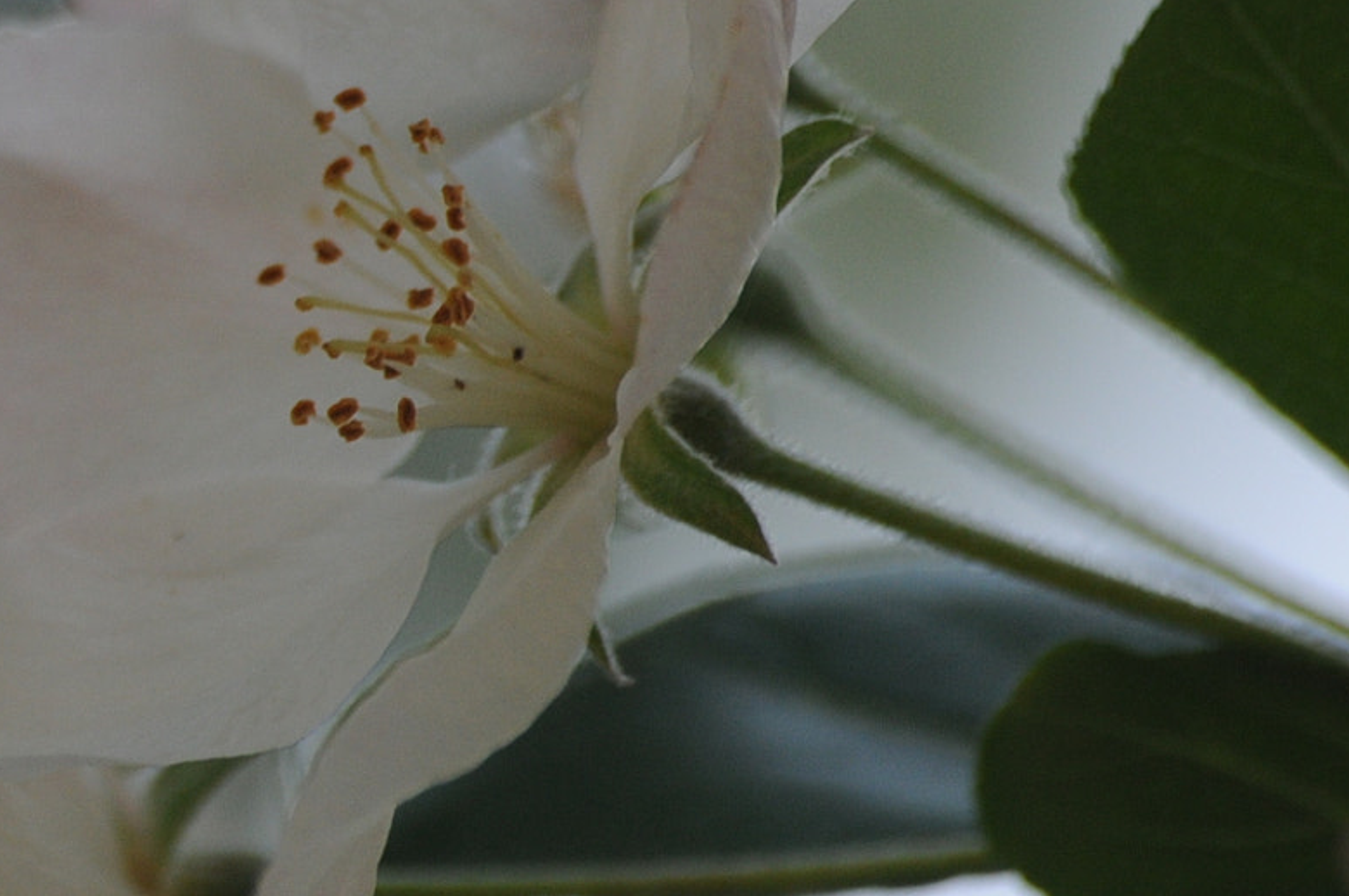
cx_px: -301
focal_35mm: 1181
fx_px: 44199
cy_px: 287
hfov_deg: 1.7
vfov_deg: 1.2
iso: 400
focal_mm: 300
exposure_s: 1/1000
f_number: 5.6
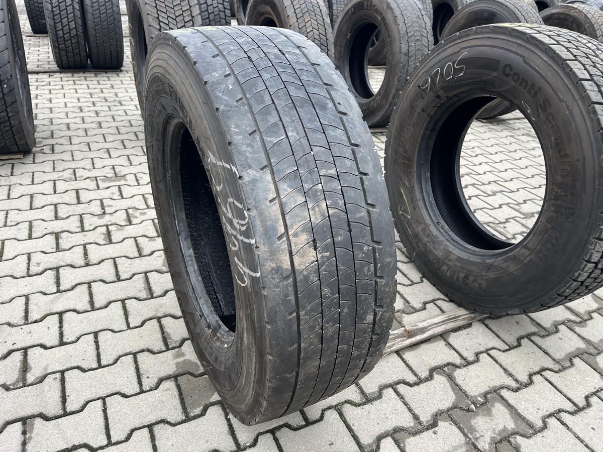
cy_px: 226
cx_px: 302
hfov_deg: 67.3
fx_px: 453
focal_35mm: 26
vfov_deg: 53.1
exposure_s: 1/254
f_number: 1.6
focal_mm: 5.1
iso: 40
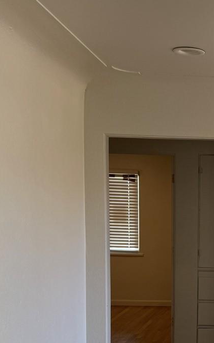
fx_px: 560
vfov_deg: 33.1
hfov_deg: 19.9
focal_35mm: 60
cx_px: 280
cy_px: 271
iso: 64
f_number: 1.78
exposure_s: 1/121
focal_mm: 6.76
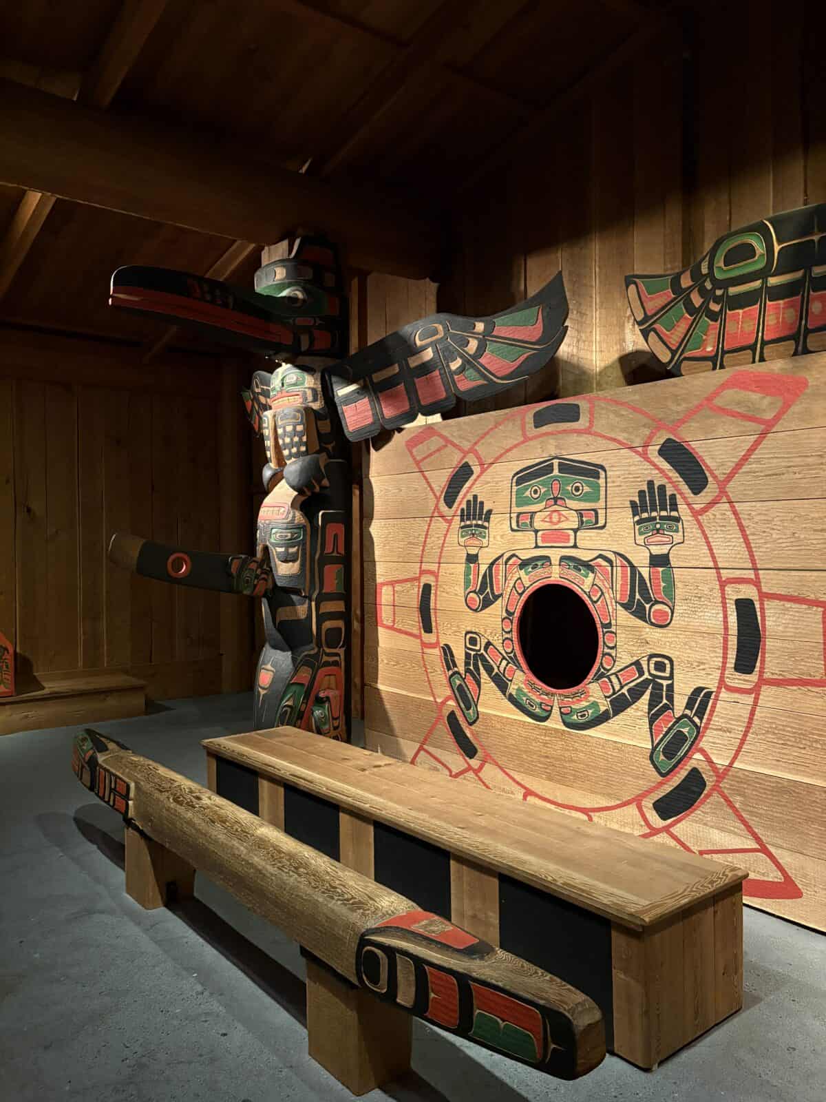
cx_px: 413
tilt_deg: -0.6
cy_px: 551
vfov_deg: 67.3
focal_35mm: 26
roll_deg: +0.3
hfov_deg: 53.1
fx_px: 827
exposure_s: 1/30
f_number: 1.6
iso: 640
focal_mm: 5.96
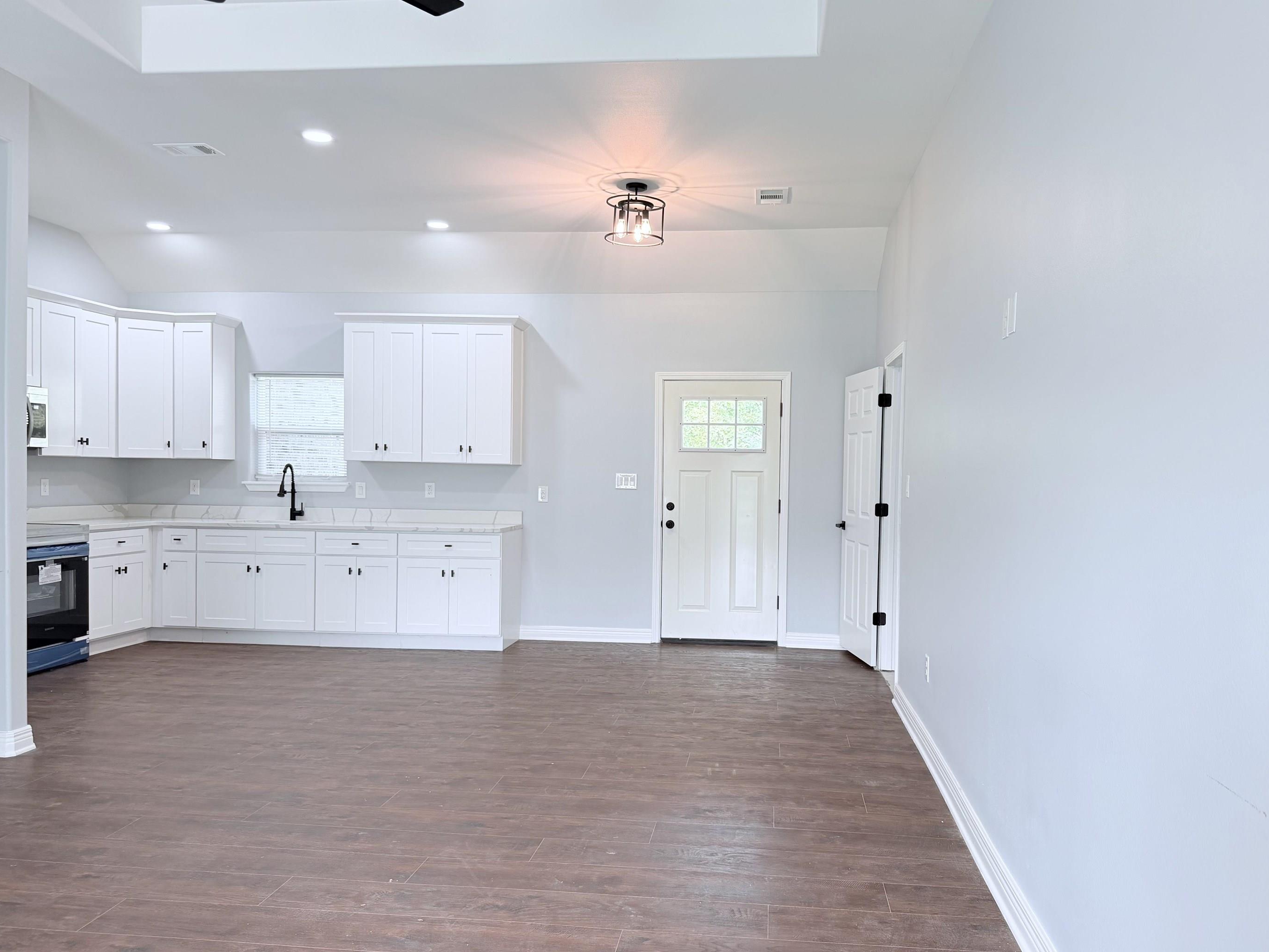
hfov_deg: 65.3
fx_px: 990
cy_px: 506
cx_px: 671
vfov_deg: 51.3
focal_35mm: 27
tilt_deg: -1.7
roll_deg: -0.3
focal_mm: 6.76
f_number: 1.78
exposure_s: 1/120
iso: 160
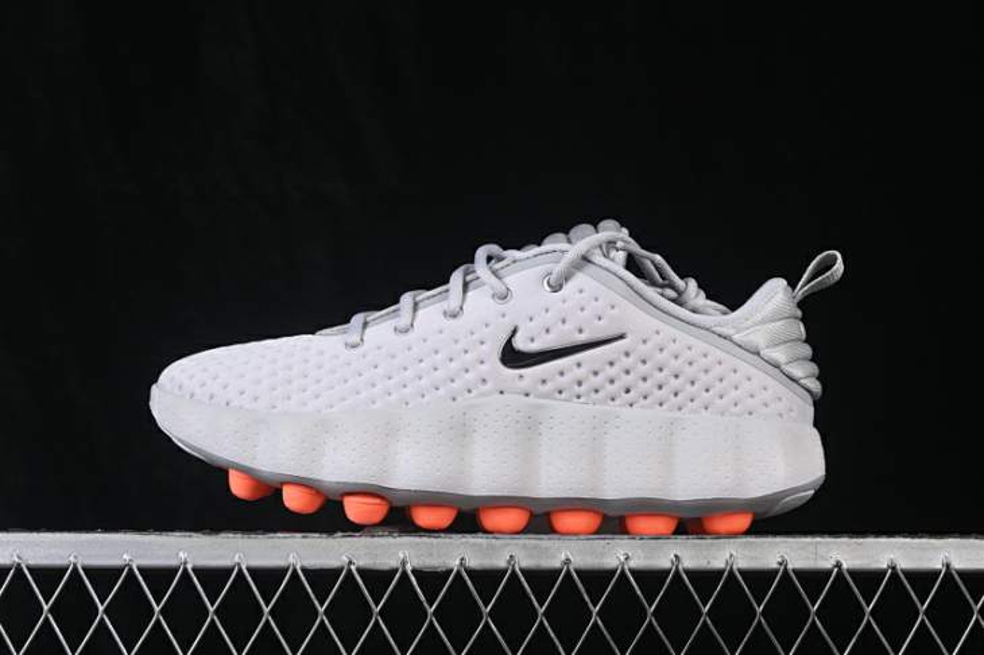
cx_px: 492
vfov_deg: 18.2
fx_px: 2049
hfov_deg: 27.0
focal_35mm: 75
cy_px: 328
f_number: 8
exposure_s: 1/80
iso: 160
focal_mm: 50
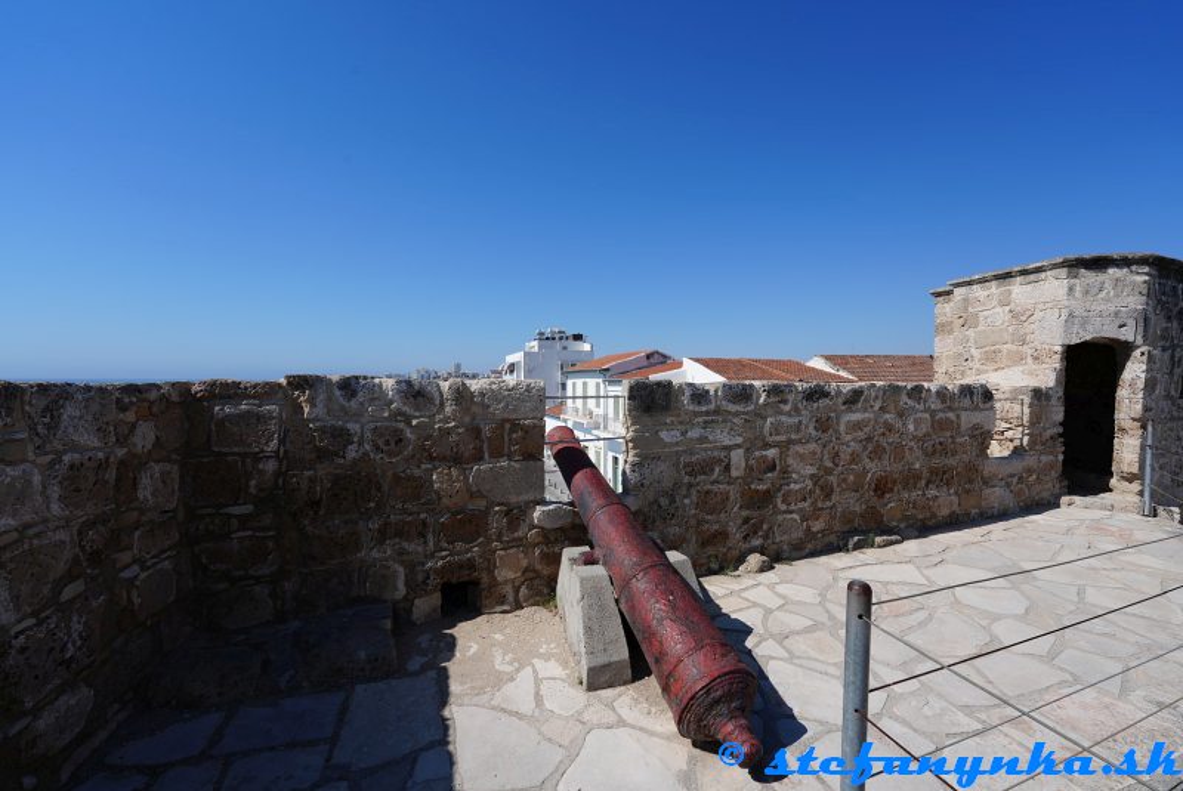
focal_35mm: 14
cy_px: 396
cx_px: 592
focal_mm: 14
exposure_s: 1/200
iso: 100
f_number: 11
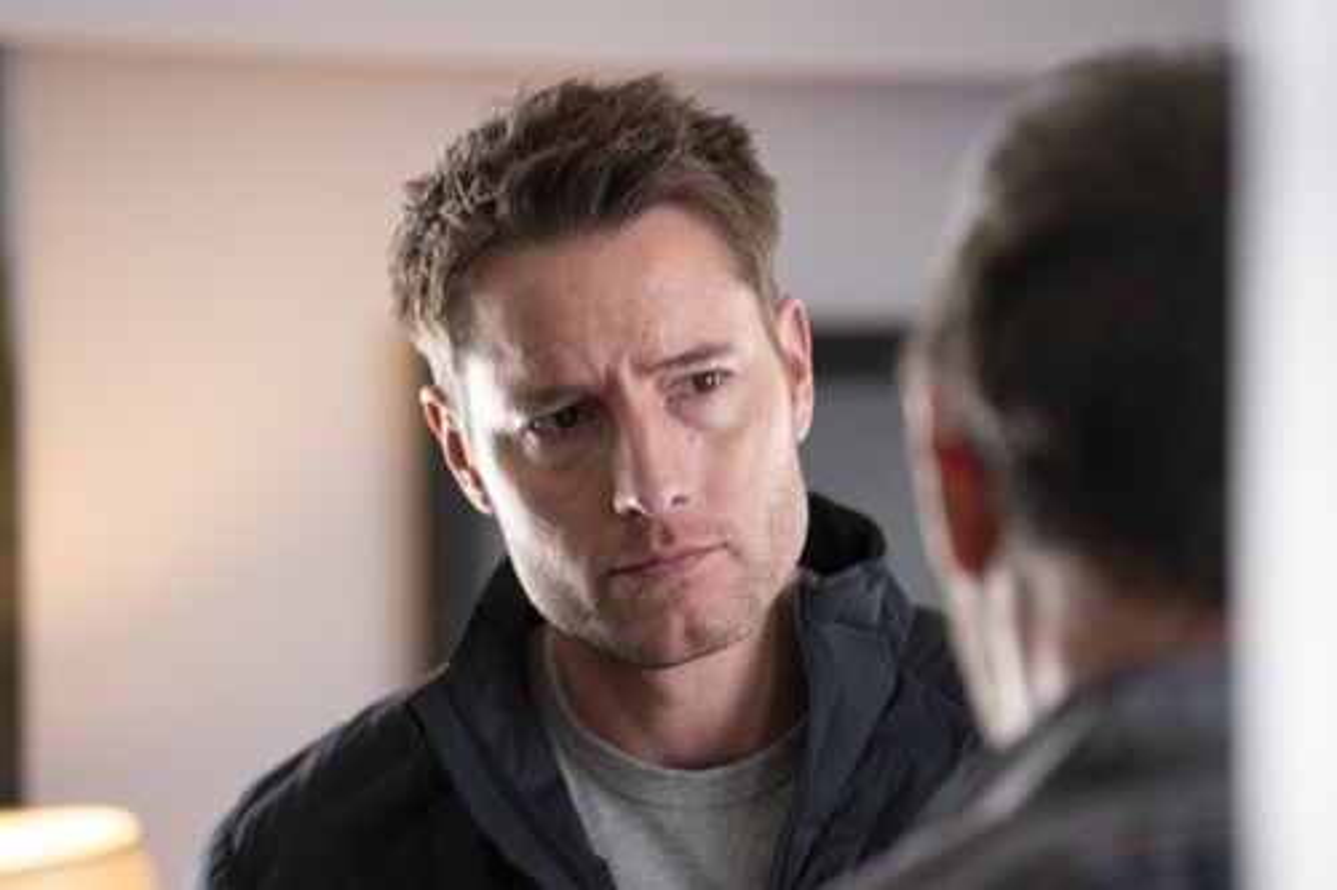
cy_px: 445
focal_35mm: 150
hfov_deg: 13.7
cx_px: 668
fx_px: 5569
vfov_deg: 9.1
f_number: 2.8
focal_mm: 150
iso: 3200
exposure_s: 1/125
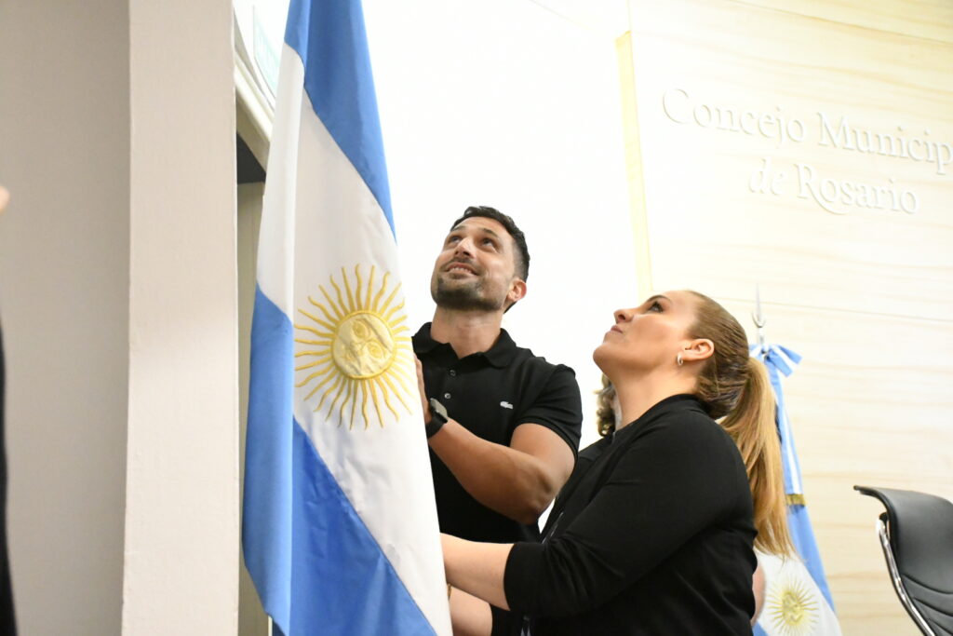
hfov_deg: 38.9
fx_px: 1350
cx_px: 476
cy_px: 318
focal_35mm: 51
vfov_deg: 26.5
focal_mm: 34
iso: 12800
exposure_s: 1/200
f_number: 4.5
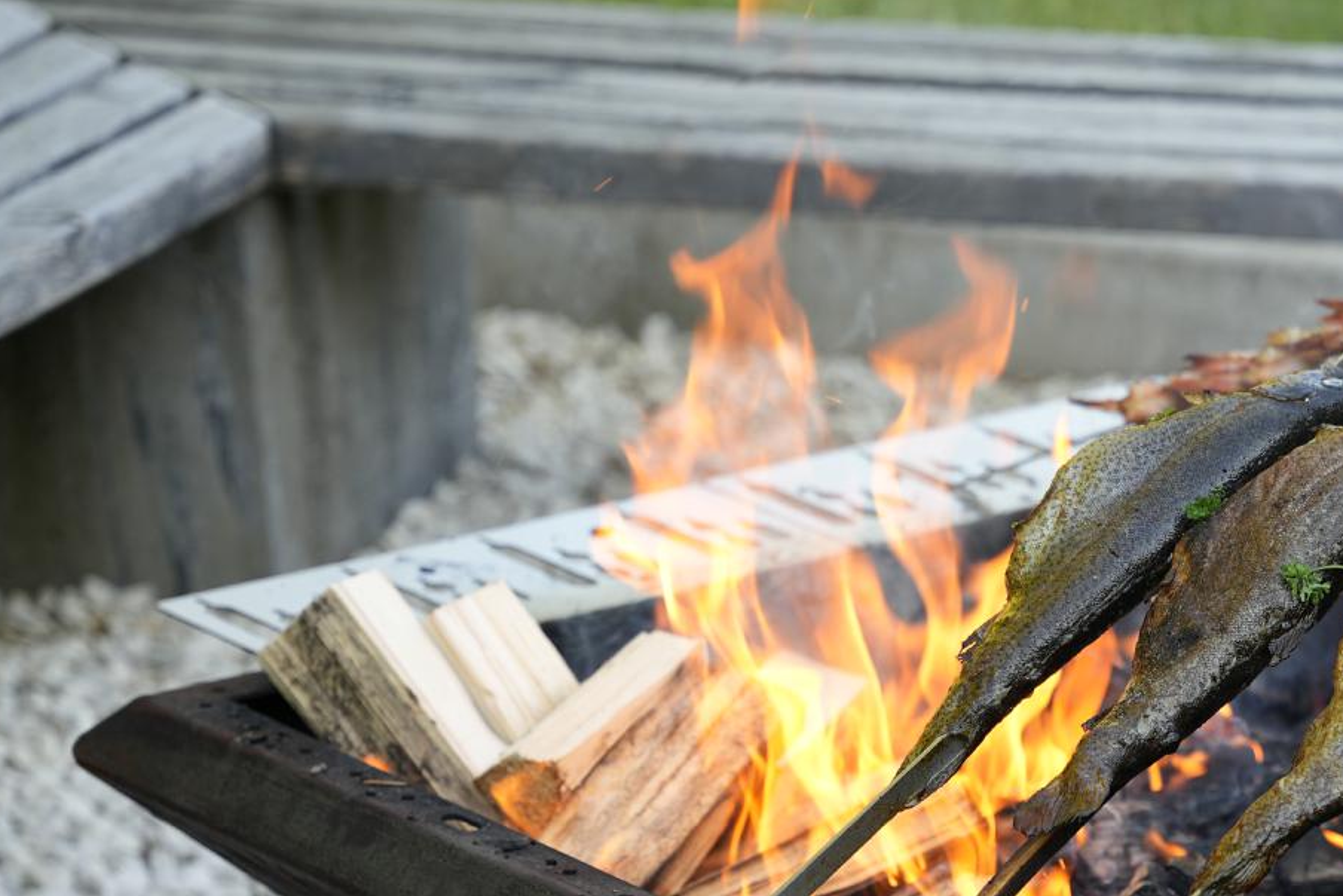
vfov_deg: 9.8
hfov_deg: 14.5
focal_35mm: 139
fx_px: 5188
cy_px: 945
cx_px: 1339
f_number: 3.2
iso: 160
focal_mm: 65.5
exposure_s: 1/160
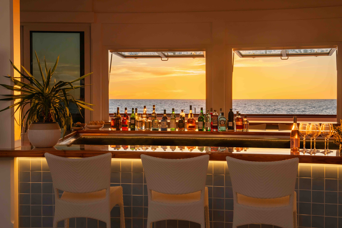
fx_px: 456
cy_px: 114
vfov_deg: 28.1
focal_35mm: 48
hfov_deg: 41.1
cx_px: 171
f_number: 10
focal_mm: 48
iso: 400
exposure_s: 1/50
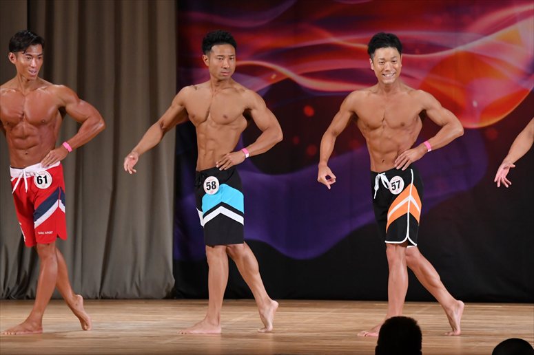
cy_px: 178
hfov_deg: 8.1
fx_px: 3781
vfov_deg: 5.4
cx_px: 267
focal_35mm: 255
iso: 3200
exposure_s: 1/400
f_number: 5.6
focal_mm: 170
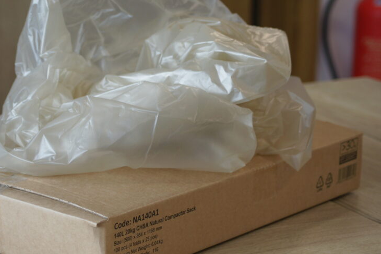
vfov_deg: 11.8
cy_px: 124
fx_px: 1225
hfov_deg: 17.6
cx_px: 130
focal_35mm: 116
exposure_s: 1/80
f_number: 4.5
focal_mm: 55
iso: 200
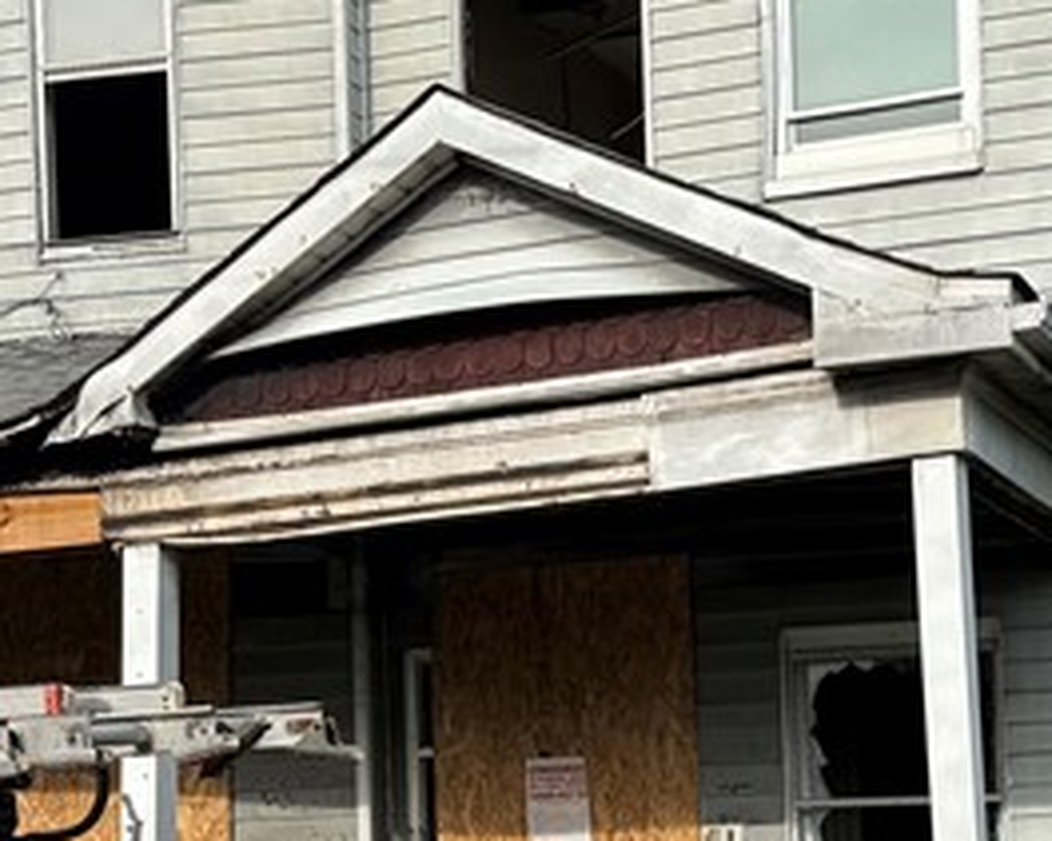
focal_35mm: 91
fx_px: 2832
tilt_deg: +4.2
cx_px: 506
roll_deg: +1.6
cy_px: 741
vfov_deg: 16.7
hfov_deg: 21.0
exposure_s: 1/2907
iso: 80
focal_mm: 6.76
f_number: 1.78
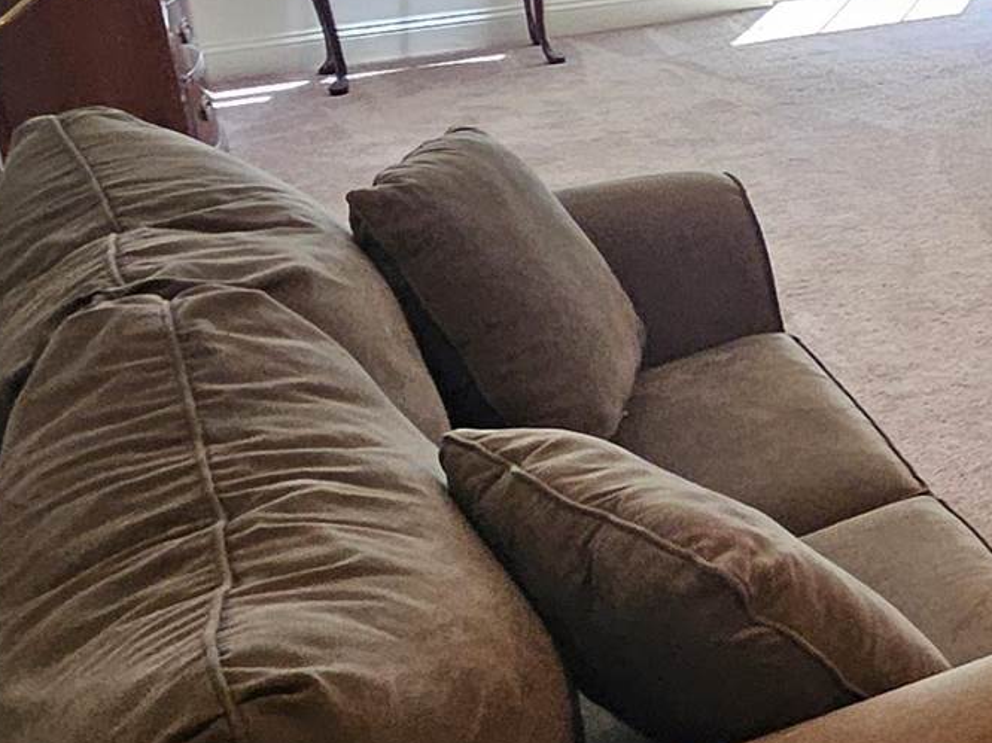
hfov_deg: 24.0
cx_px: 1552
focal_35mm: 60
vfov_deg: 24.0
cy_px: 144
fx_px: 1719
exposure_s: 1/60
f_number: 2.2
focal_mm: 1.7
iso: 320
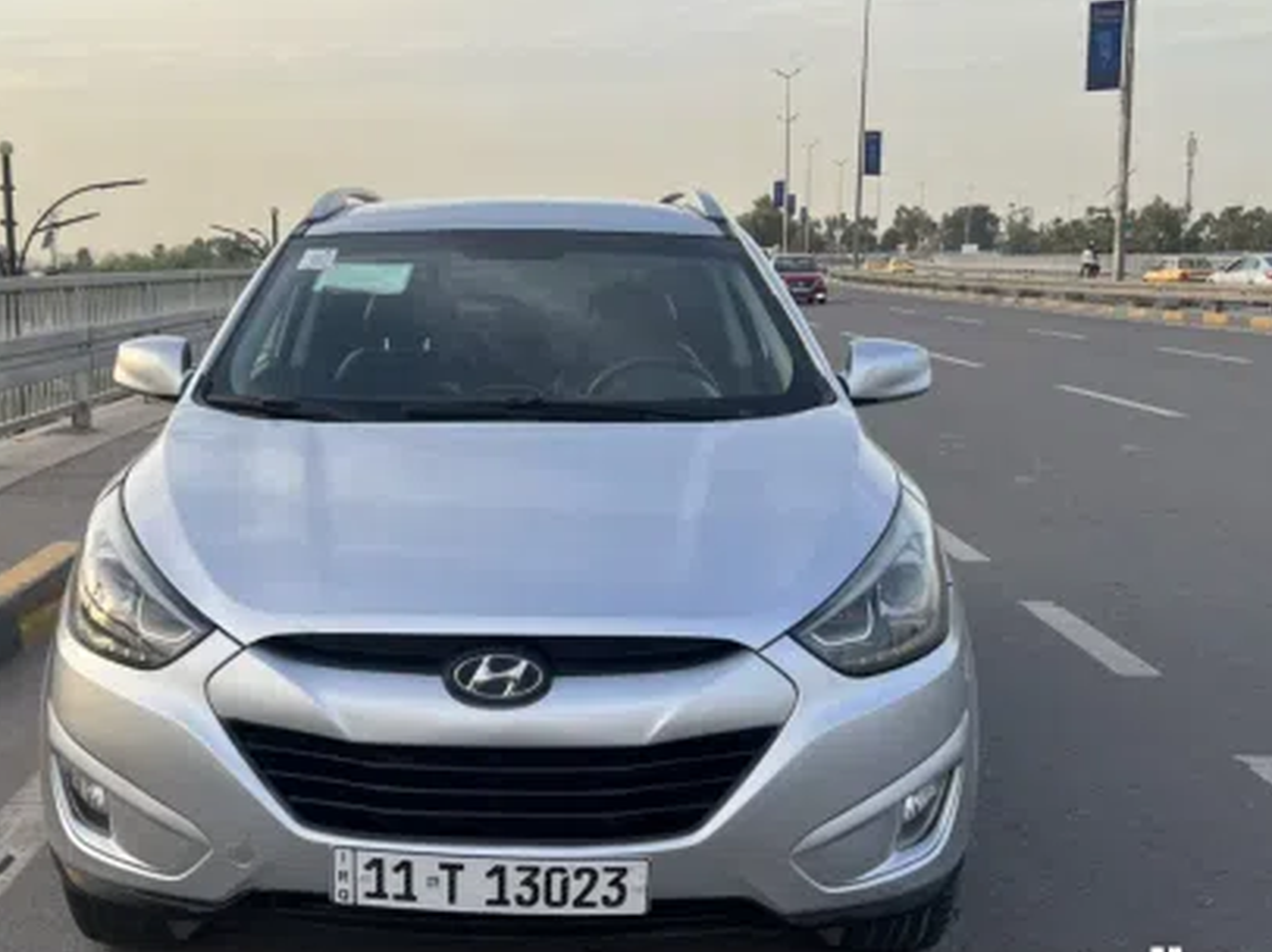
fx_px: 1506
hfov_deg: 45.3
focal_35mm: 41
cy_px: 495
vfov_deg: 35.1
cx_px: 464
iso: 50
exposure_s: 1/1112
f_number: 1.5
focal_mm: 5.7
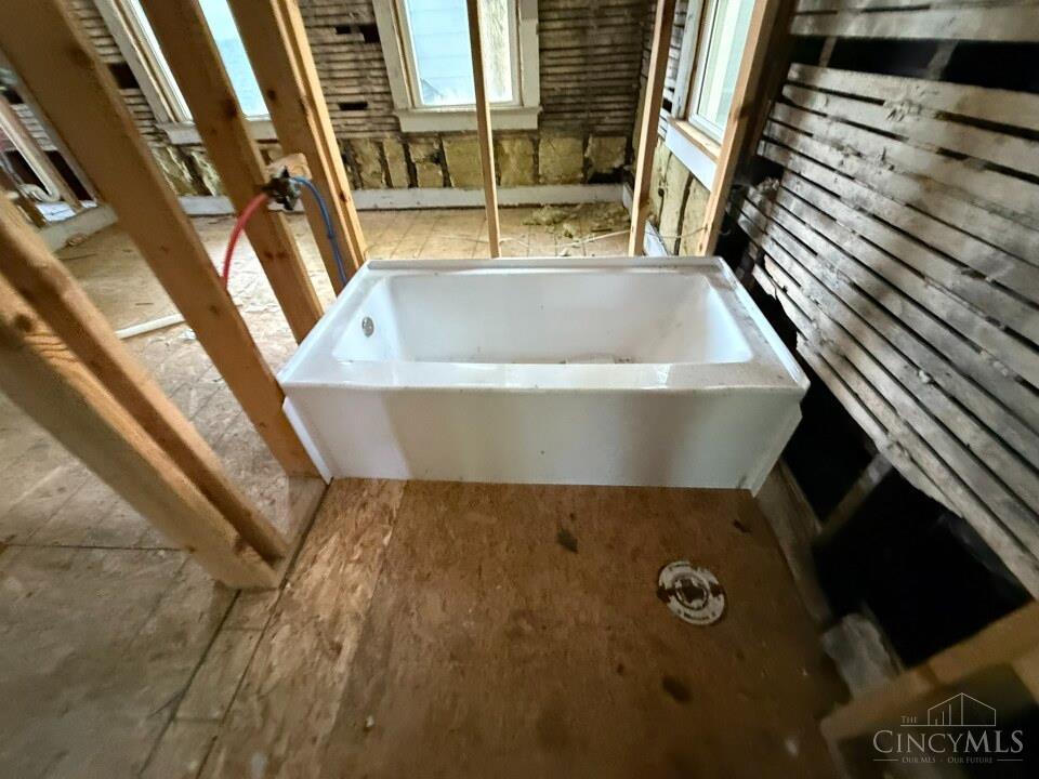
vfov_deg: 85.7
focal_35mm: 14
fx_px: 420
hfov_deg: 102.1
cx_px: 520
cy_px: 390
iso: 1000
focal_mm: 2.22
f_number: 2.2
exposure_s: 1/60
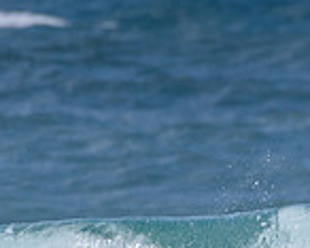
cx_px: 469
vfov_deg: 0.7
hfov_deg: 0.8
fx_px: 20960
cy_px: 299
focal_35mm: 2283
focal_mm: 500
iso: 90
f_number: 5.6
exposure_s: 1/2000
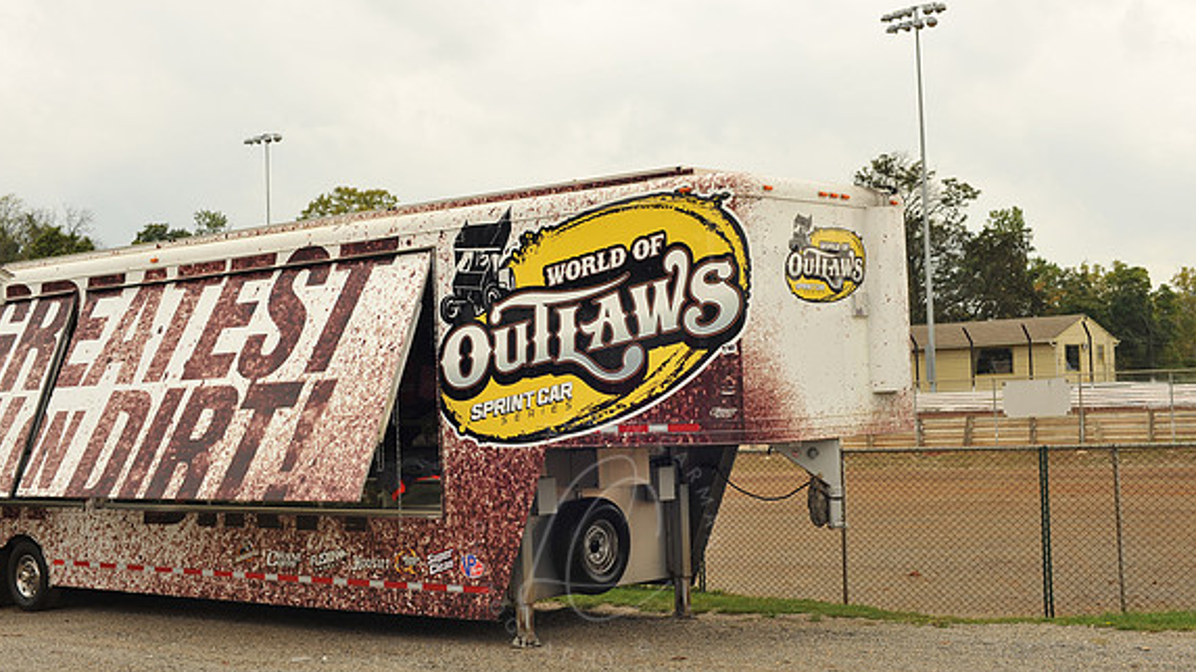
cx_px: 593
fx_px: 1680
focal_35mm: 53
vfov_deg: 22.6
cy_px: 346
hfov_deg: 39.2
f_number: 7.1
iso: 200
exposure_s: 1/250
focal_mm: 50
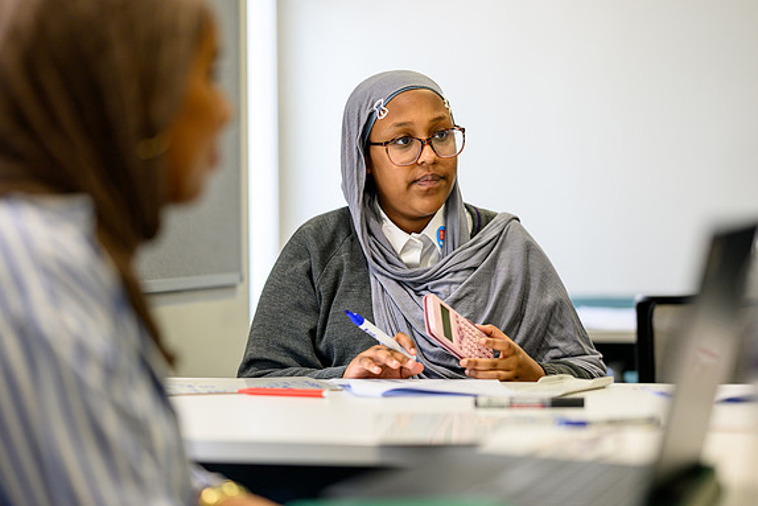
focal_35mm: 88
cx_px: 376
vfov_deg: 15.5
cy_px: 253
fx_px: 1853
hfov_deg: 23.1
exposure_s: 1/400
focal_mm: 85
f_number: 1.8
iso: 640
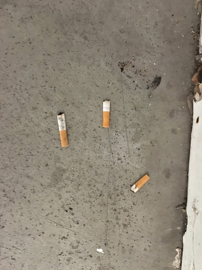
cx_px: 101
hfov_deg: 48.2
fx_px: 226
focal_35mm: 29
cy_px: 135
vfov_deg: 61.7
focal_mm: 4.15
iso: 320
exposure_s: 1/15
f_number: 2.2
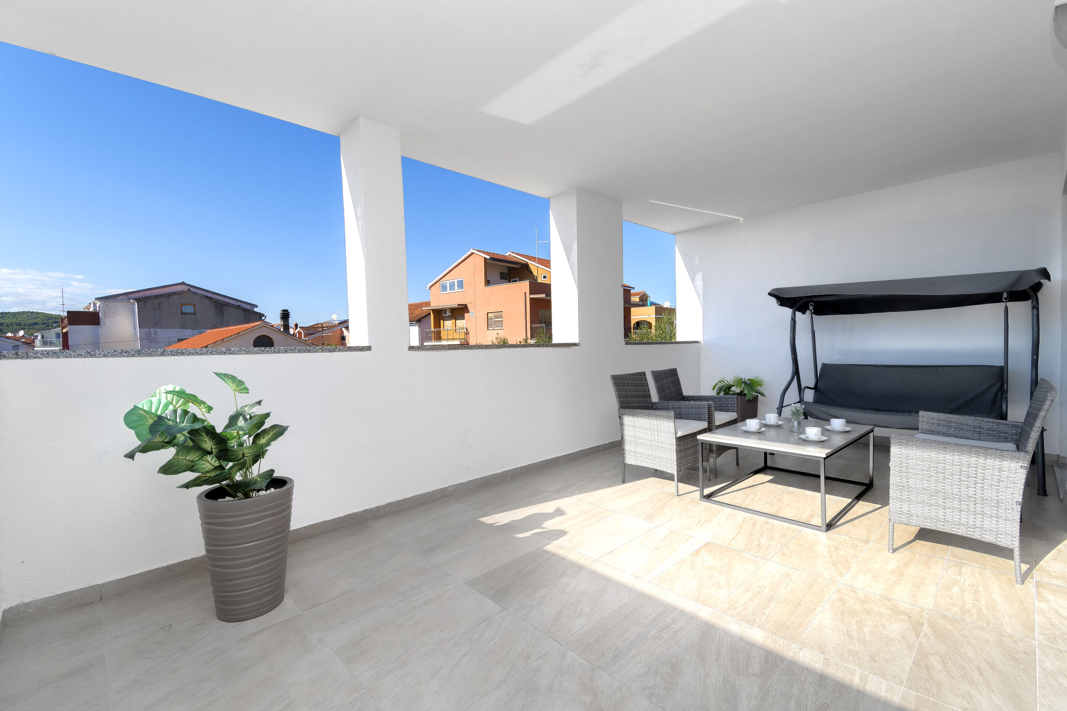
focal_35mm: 15
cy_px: 356
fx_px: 445
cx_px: 534
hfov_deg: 100.4
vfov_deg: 77.3
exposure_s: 1/250
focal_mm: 10
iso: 100
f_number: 10
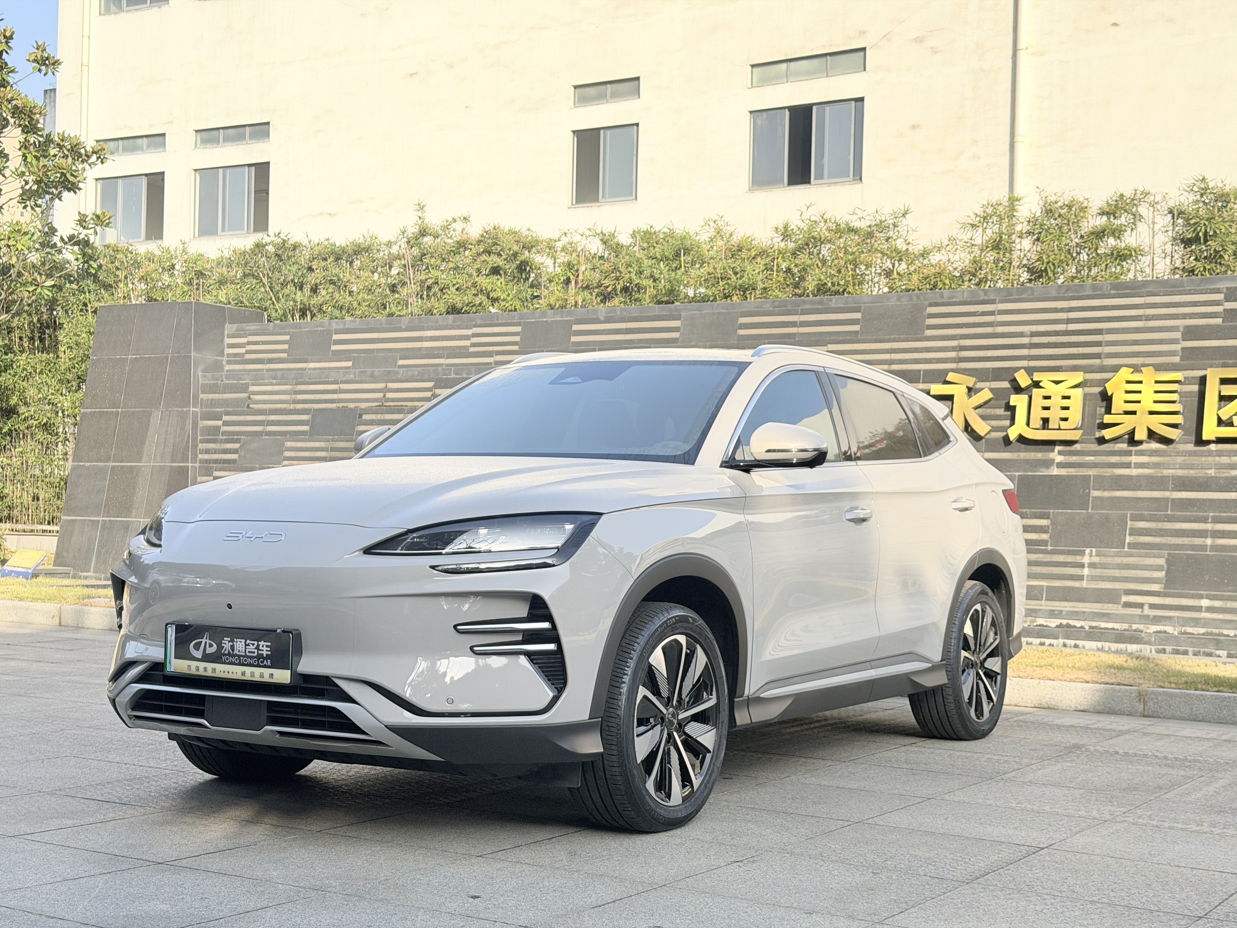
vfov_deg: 30.3
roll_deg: -1.3
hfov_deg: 39.7
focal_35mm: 48
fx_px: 1715
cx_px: 618
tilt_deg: +1.4
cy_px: 464
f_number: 1.78
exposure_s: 1/1754
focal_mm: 6.76
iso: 80
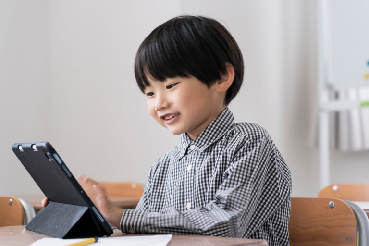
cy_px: 123
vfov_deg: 16.1
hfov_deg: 23.9
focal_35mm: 85
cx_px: 184
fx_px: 871
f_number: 4.5
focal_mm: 85
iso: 200
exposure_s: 1/25
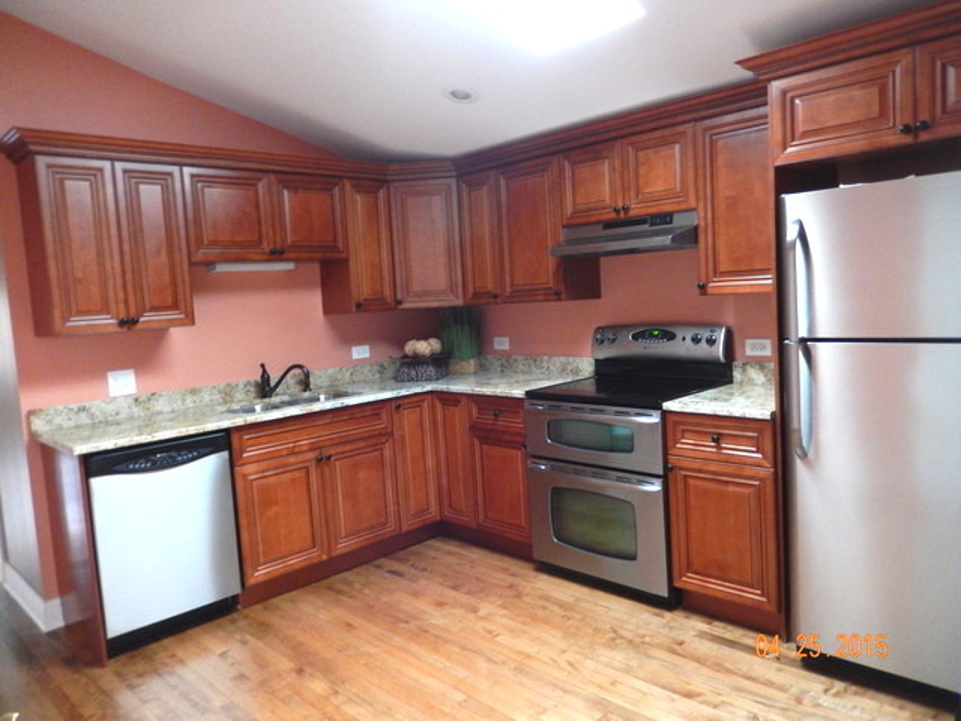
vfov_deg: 54.9
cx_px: 480
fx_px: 694
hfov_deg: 69.4
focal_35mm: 25
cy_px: 360
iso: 360
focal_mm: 4.5
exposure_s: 1/30
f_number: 3.4
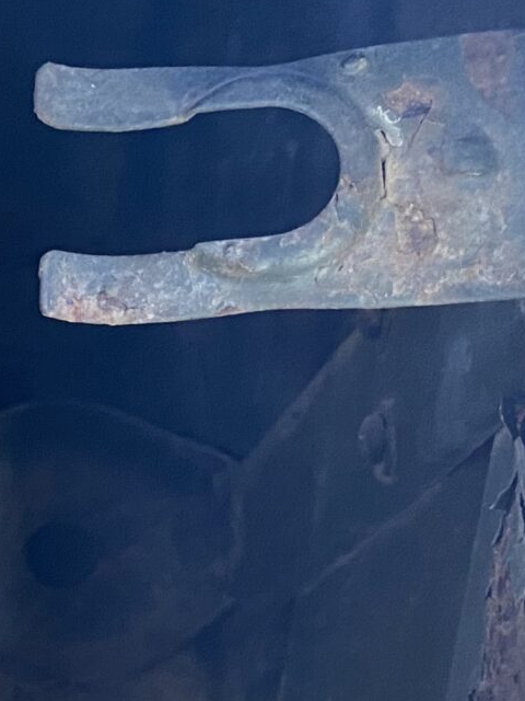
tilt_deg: -21.4
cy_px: 475
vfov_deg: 18.8
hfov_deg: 13.3
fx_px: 2103
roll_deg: -3.4
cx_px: -312
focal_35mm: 104
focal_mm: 4.25
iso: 125
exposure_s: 1/93
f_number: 1.8
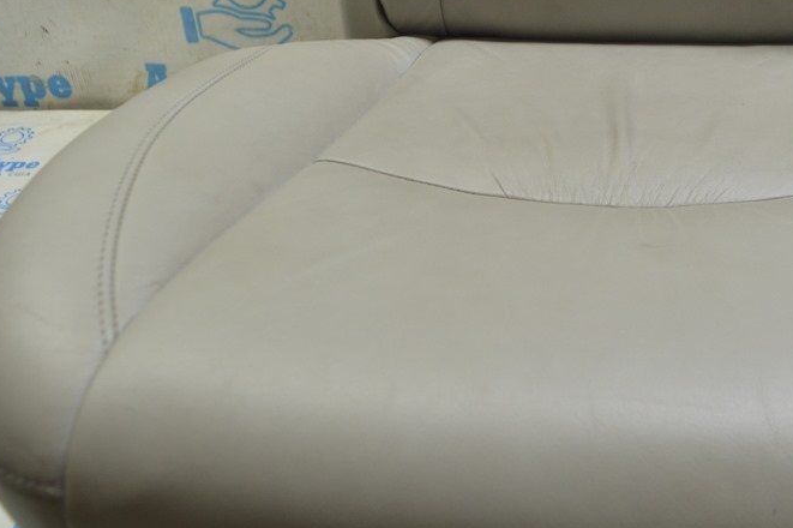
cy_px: 209
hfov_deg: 39.8
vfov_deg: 27.6
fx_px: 1074
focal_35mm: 49
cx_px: 560
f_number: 5.6
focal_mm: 21
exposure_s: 1/20
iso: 400
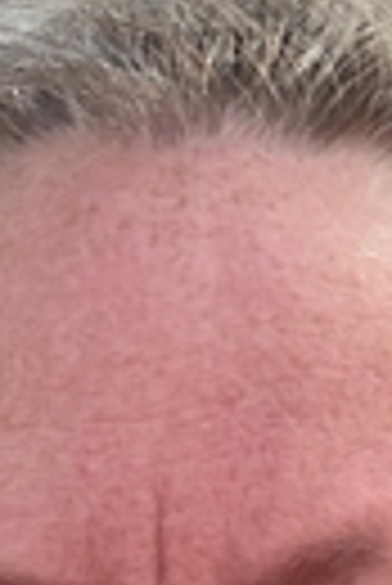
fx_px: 1955
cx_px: 574
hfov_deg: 11.0
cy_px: 112
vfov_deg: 16.9
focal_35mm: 120
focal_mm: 2.71
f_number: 2.2
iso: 32
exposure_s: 1/422
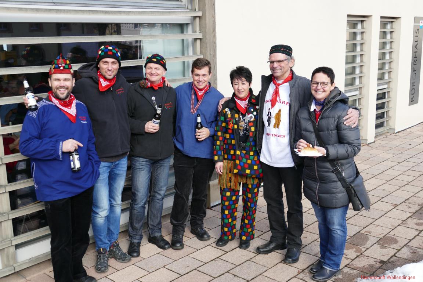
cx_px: 212
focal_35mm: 40
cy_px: 141
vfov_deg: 33.4
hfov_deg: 48.5
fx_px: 470
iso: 125
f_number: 3.2
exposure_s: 1/400
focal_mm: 14.76
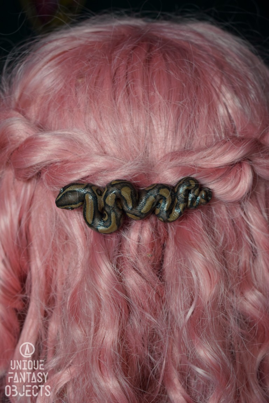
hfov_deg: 18.9
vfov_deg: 28.1
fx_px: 807
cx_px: 134
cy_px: 202
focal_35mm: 72
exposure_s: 1/60
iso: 1100
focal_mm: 48
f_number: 5.3
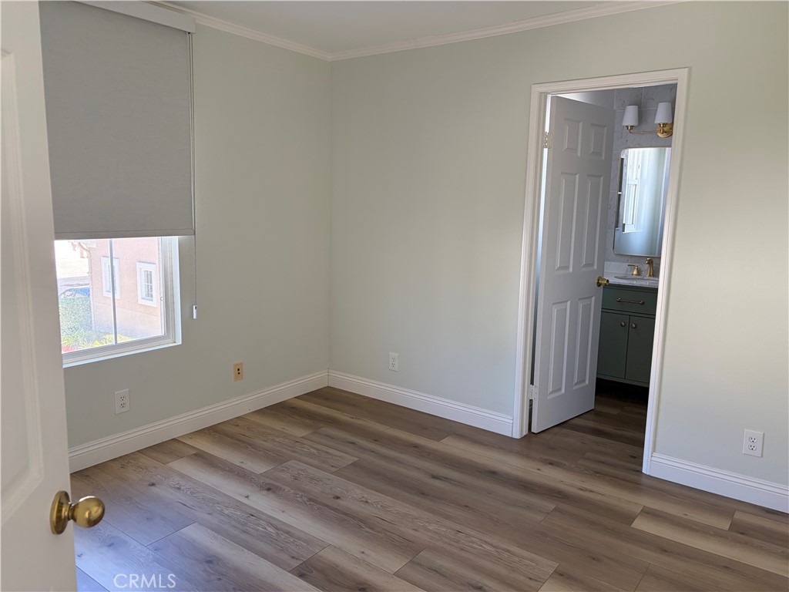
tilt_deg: -5.9
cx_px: 394
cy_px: 296
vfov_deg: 53.1
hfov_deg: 67.3
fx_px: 593
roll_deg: -2.0
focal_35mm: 26
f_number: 1.6
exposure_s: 1/138
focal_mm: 5.96
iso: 125
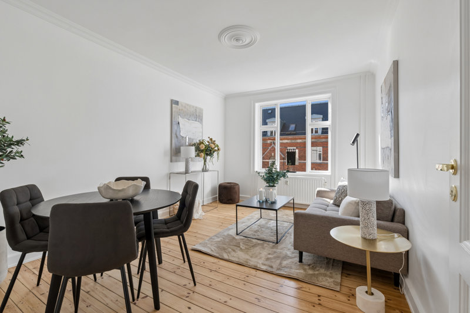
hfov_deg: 96.7
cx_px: 235
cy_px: 156
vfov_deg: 73.7
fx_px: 209
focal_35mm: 16
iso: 160
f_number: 9
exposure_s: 1/30
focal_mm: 16
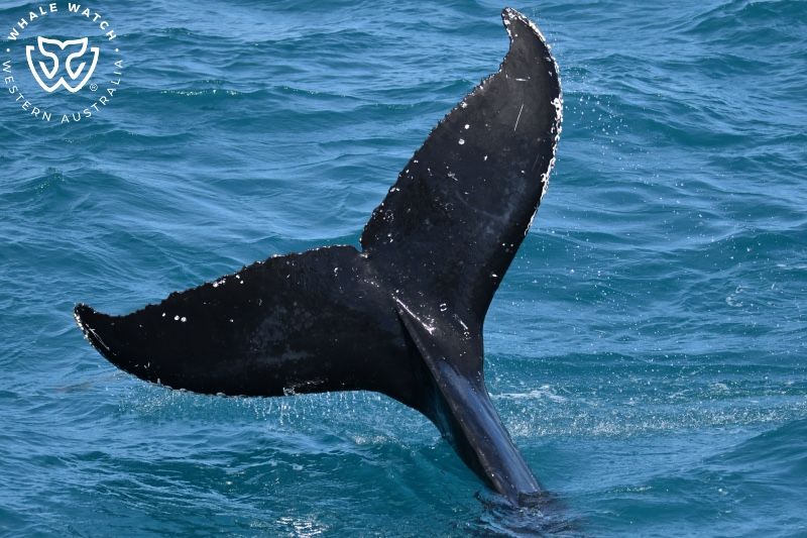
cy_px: 269
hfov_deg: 14.7
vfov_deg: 9.8
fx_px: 3137
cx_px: 404
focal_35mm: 140
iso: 1100
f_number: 5
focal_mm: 140
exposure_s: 1/8000
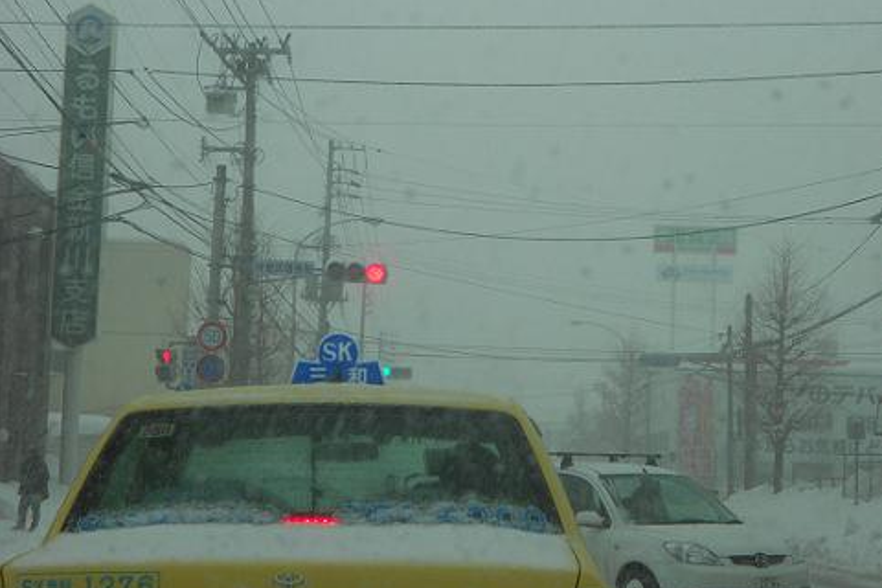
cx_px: 445
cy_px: 269
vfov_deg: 17.1
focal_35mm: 80
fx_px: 1960
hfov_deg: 25.4
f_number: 5.8
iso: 80
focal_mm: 13.5
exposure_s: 1/200
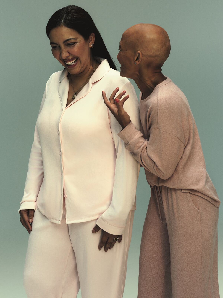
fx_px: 541
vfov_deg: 30.7
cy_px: 149
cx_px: 112
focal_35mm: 63
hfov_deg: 23.3
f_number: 8
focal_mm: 80
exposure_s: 1/125
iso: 200
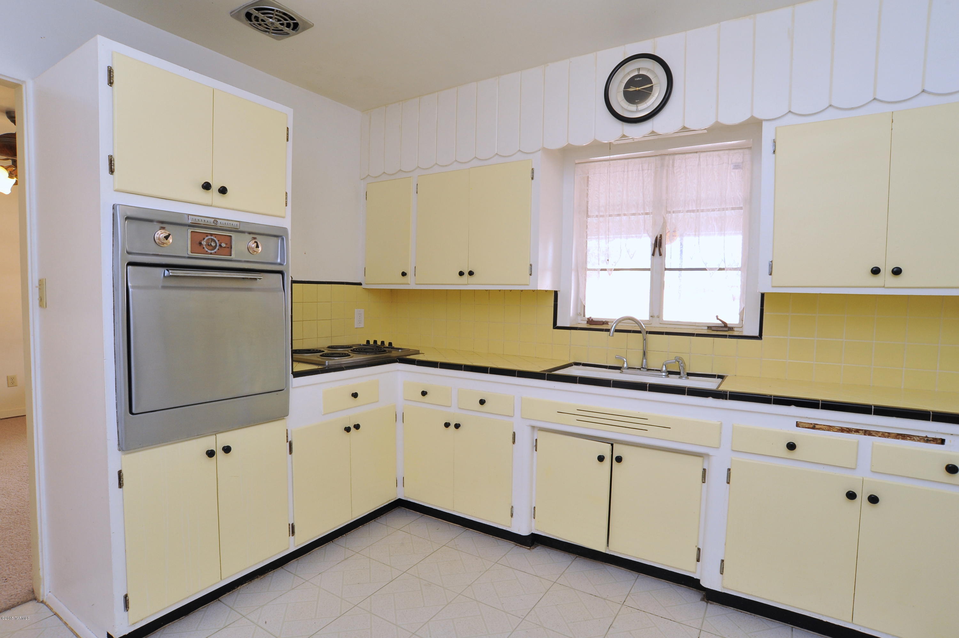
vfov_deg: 67.3
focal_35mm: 18
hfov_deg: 90.0
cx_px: 480
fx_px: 479
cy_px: 319
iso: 1000
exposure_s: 1/30
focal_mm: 18
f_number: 13
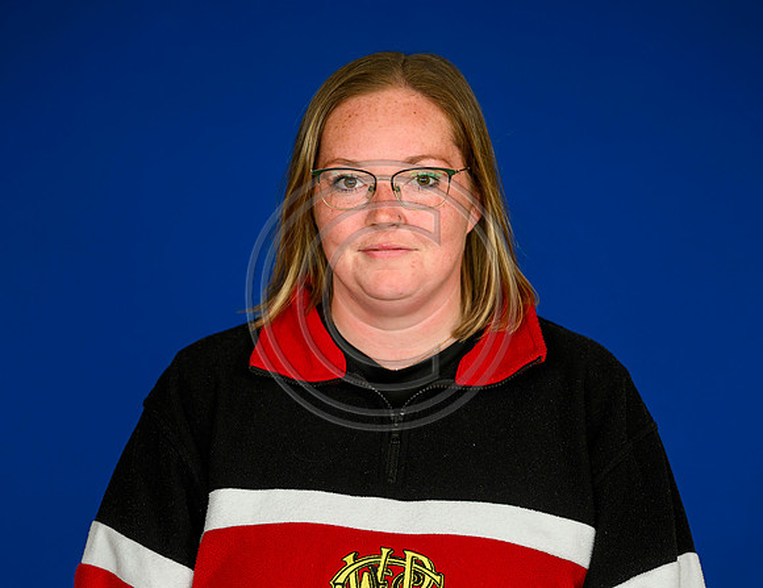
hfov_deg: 11.5
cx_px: 376
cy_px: 325
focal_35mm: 170
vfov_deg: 8.9
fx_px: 3775
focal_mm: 125
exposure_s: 1/160
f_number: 2.8
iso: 640
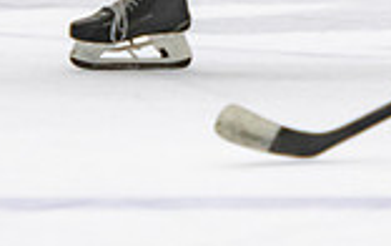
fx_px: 12037
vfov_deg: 1.2
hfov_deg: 1.9
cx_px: 320
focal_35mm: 1128
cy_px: -204
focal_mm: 145
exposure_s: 1/640
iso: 2000
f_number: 3.2
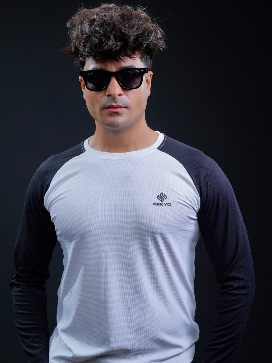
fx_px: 859
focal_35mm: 82
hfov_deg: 18.0
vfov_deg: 23.8
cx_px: 115
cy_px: 208
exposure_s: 1/200
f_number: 5.6
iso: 160
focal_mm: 50
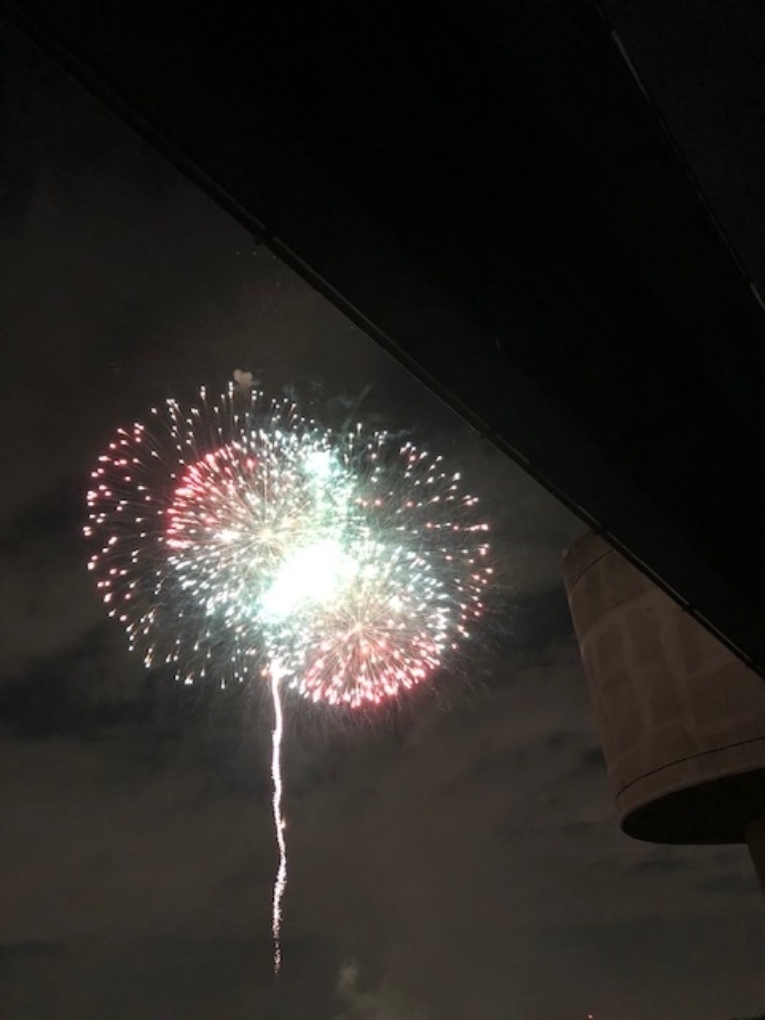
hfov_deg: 49.7
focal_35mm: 28
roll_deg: +4.3
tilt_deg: +32.7
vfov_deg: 63.4
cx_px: 382
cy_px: 510
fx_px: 825
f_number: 1.8
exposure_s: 1/4
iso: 160
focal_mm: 3.99
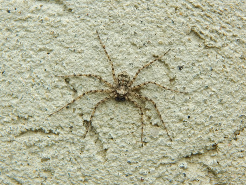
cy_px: 92
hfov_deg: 23.0
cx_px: 123
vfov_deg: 17.4
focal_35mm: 85
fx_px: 604
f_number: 4.3
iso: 125
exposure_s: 1/60
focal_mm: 15.3
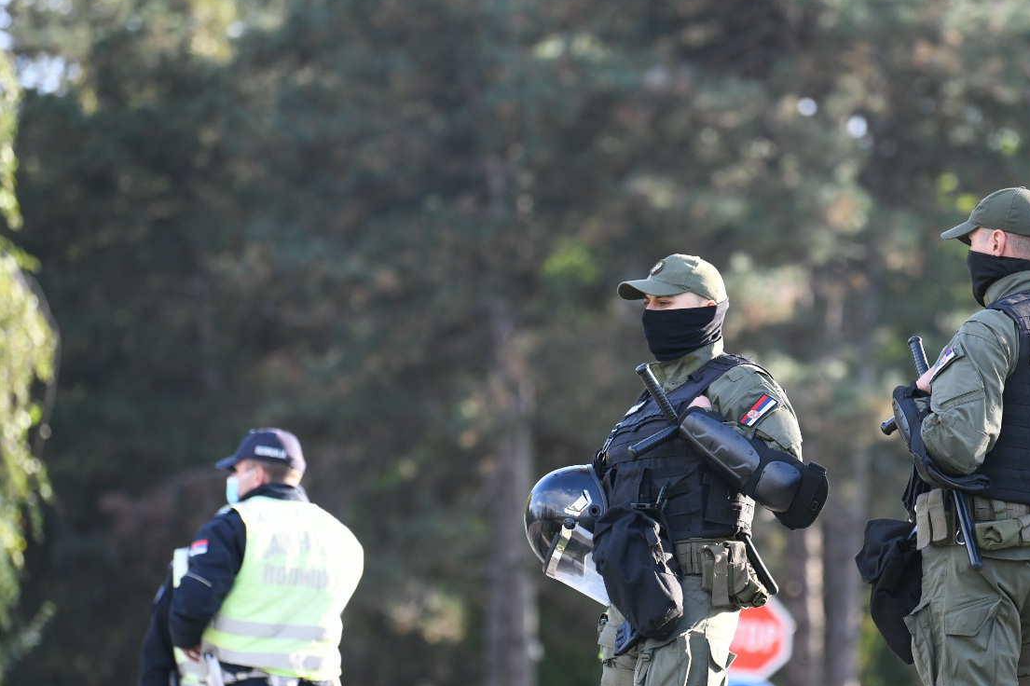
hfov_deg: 9.4
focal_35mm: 220
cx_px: 664
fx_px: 6292
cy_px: 490
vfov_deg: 6.2
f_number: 2.8
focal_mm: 150
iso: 1000
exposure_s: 1/2000
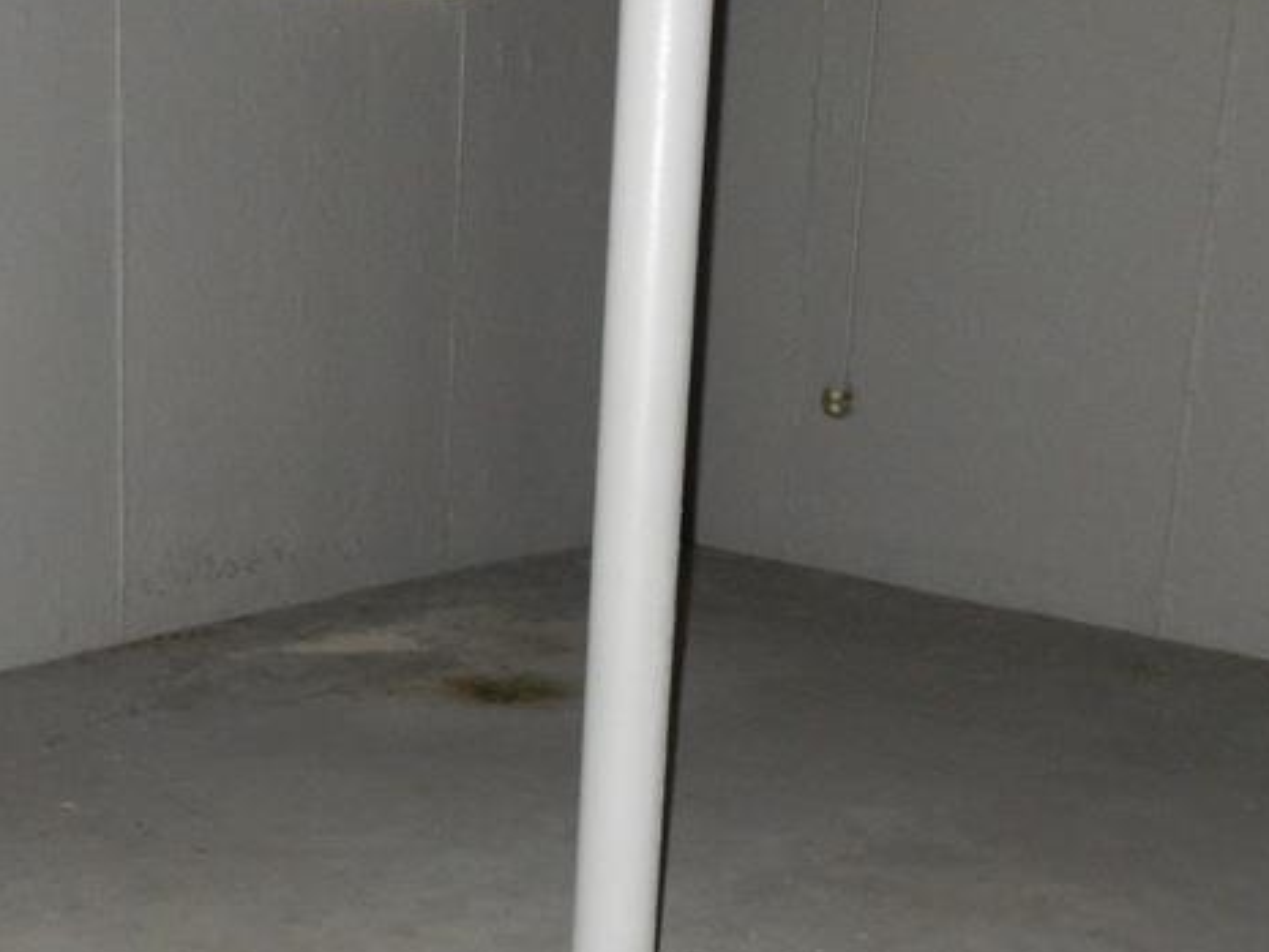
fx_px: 2017
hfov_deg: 34.5
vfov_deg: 26.4
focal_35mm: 55
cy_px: 666
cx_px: 388
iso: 560
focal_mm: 4.5
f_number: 3.7
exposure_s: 1/30
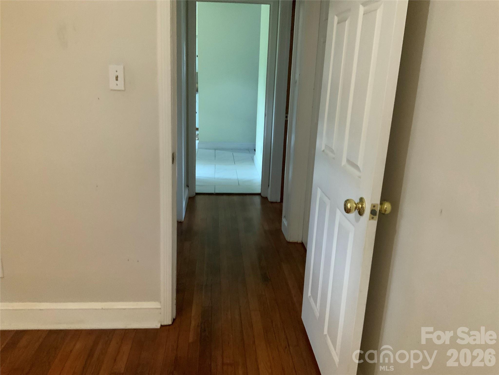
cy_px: 188
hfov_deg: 61.7
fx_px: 418
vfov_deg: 48.2
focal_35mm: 29
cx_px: 250
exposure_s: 1/40
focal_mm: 3
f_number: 1.8
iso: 250
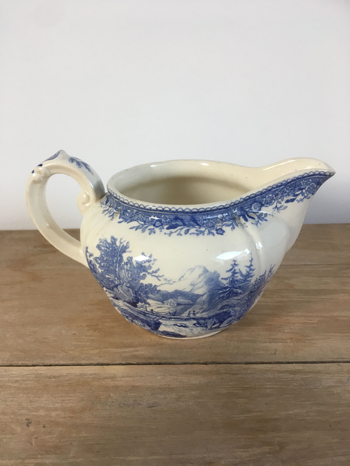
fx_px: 391
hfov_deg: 48.2
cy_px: 233
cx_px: 175
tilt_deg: -23.9
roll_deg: +0.6
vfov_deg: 61.7
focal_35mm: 29
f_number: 2.2
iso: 80
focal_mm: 4.15
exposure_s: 1/33
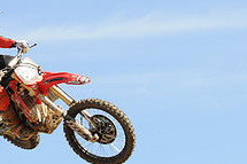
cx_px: 54
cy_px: 90
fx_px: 1940
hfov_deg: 7.3
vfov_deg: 4.8
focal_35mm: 283
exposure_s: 1/1000
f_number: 6.3
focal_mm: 70
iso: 400
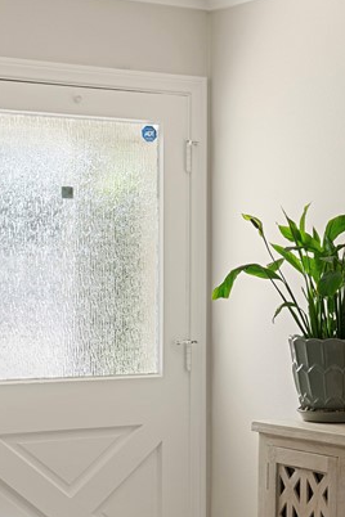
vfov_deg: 22.9
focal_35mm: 89
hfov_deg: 14.9
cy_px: 278
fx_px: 1279
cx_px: 390
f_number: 11
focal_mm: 33
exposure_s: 1/1.67
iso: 200
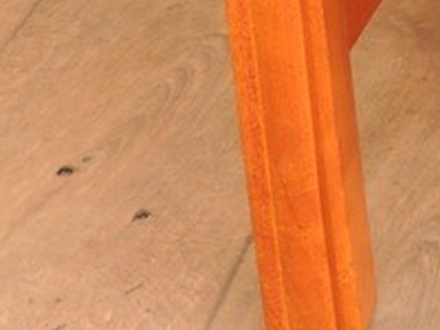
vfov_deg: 8.2
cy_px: -420
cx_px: 847
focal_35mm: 169
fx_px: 2148
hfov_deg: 10.8
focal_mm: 5.8
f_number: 3.2
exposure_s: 1/60
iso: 100
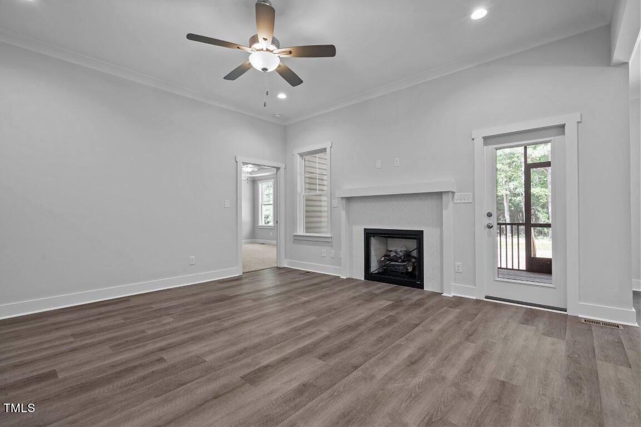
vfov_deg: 73.7
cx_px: 320
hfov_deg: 96.7
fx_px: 285
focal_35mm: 16
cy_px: 214
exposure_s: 1/2
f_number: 8
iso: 400
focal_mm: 16
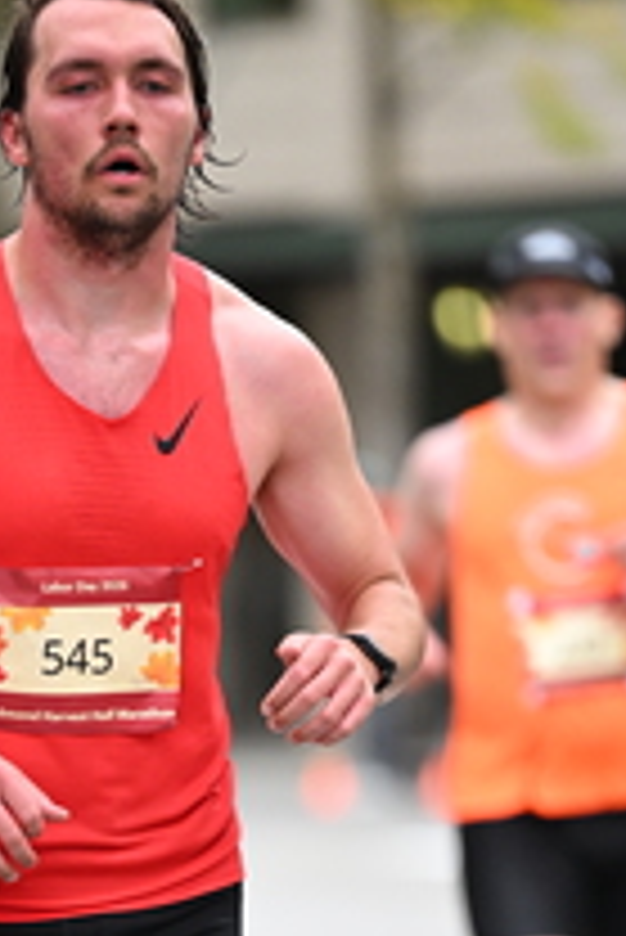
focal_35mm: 489
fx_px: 12733
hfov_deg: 2.8
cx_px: 101
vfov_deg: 4.2
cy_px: 846
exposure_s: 1/1000
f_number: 2.8
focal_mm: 185
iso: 1600
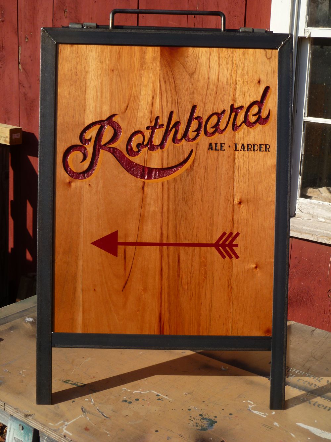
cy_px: 221
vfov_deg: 40.4
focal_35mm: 47
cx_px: 166
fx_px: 599
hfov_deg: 30.9
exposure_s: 1/640
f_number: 3.8
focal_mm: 8.4
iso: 80
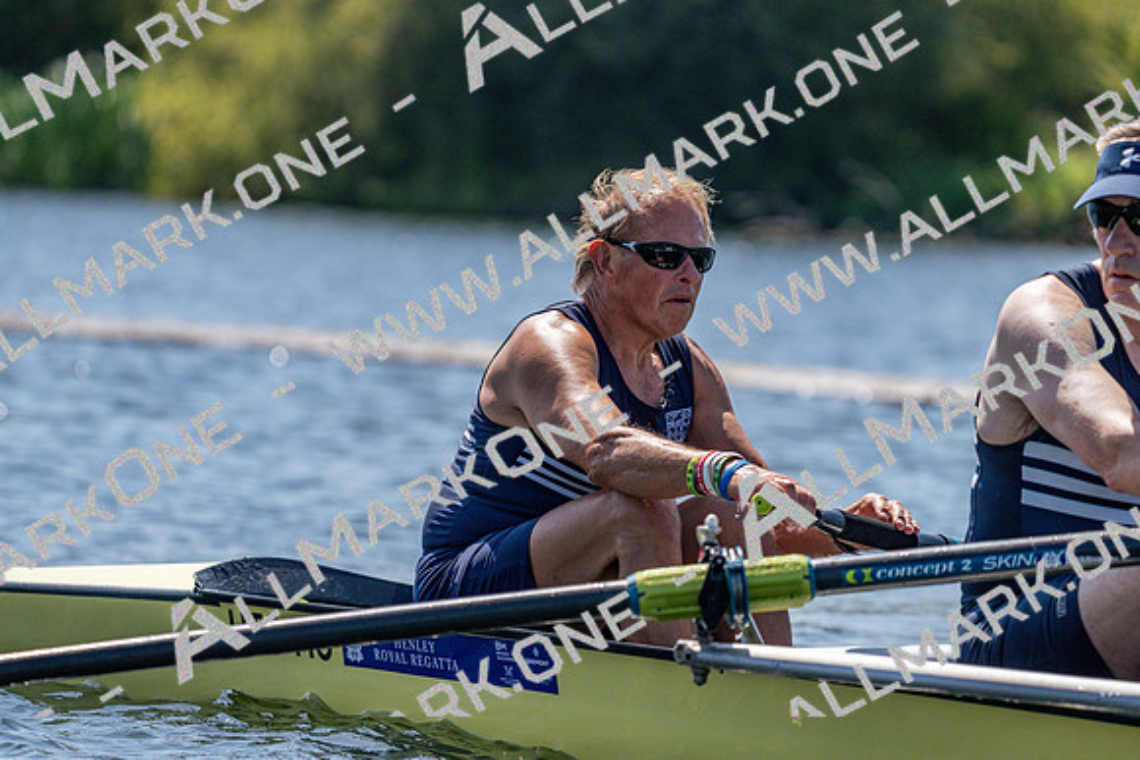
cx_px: 570
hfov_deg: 6.8
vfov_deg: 4.5
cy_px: 380
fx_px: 9597
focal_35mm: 303
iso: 250
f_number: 6.3
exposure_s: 1/2000
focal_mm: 303
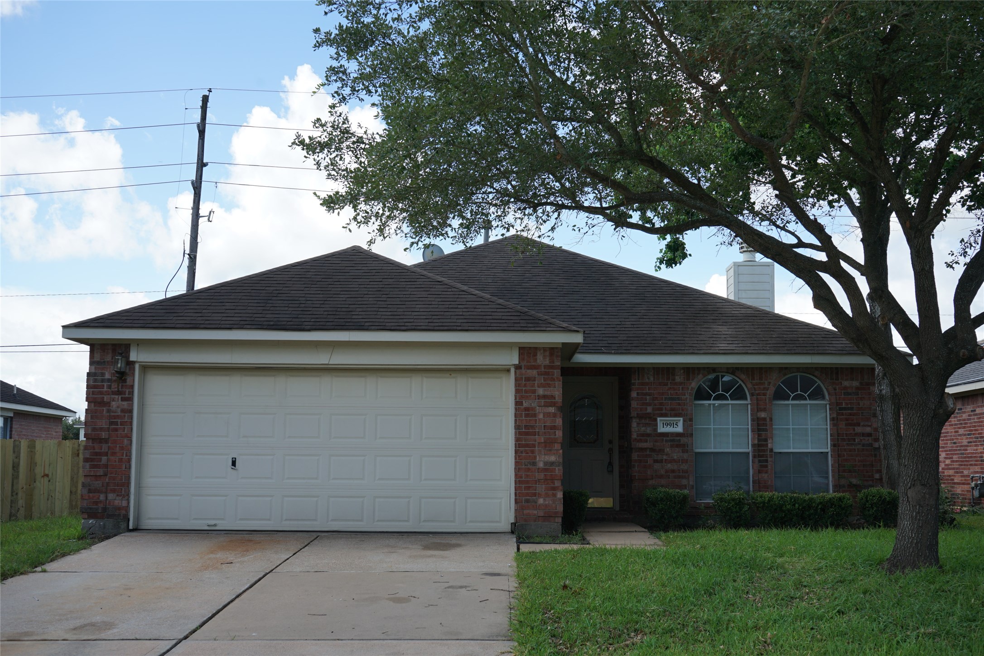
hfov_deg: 46.4
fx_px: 1148
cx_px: 492
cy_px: 328
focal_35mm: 42
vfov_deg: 31.9
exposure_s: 1/125
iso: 100
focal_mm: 42
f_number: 8
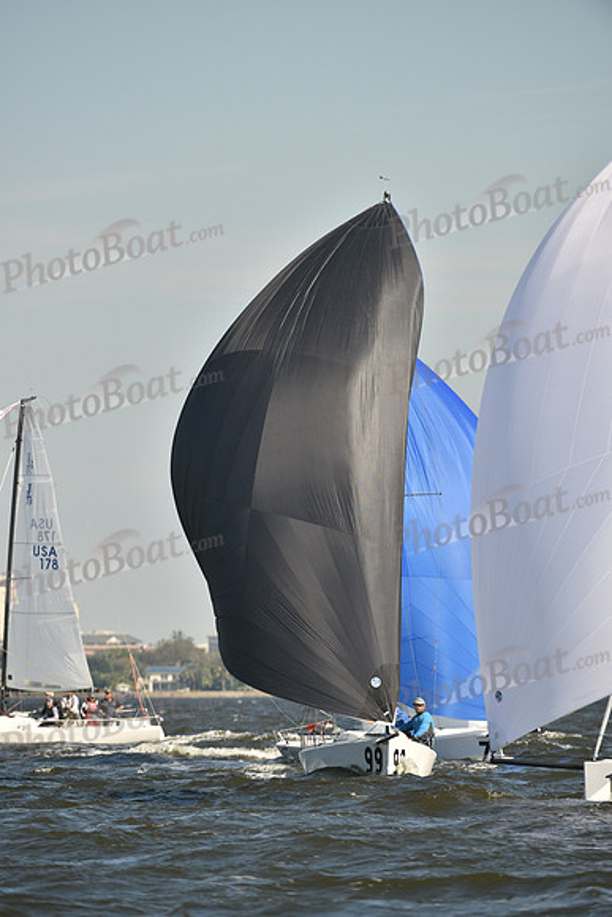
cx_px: 306
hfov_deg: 4.0
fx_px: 8664
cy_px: 458
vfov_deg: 6.1
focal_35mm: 340
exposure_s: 1/1250
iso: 250
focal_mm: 340
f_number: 6.3
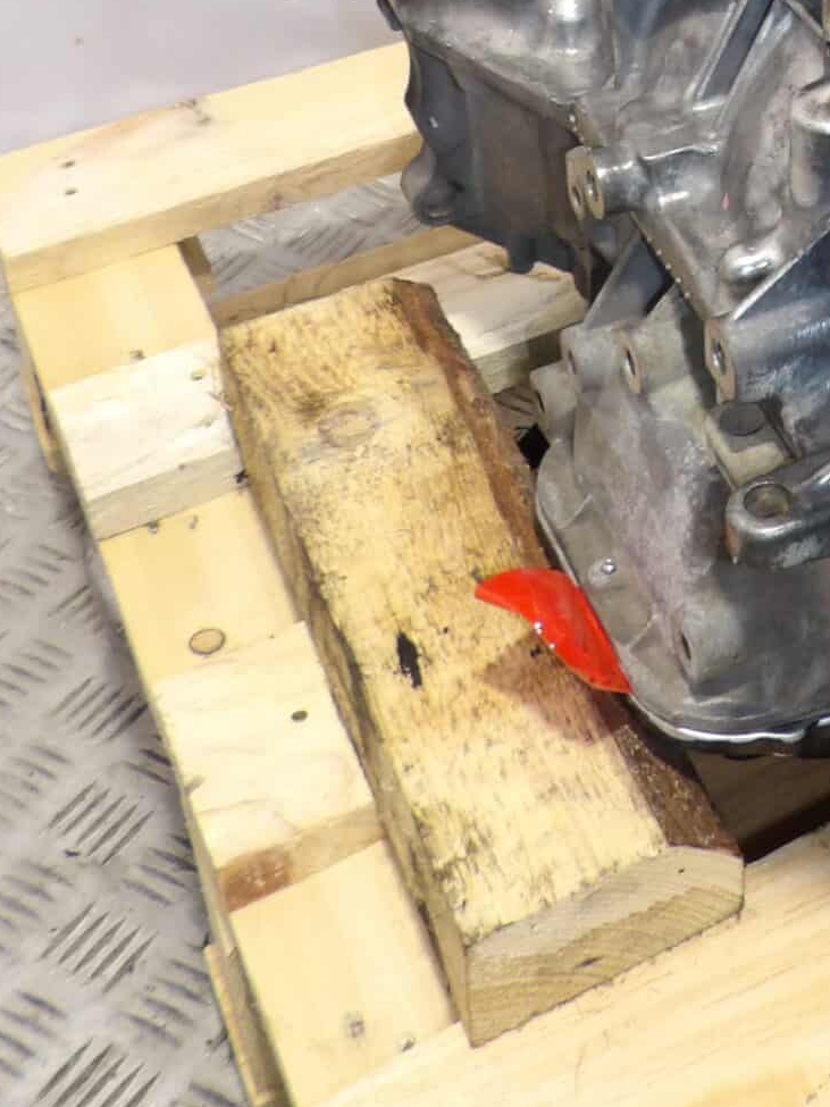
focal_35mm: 63
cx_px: 974
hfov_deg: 21.7
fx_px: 2015
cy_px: -243
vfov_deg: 27.0
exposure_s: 1/33
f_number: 2.8
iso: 192
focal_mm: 4.3
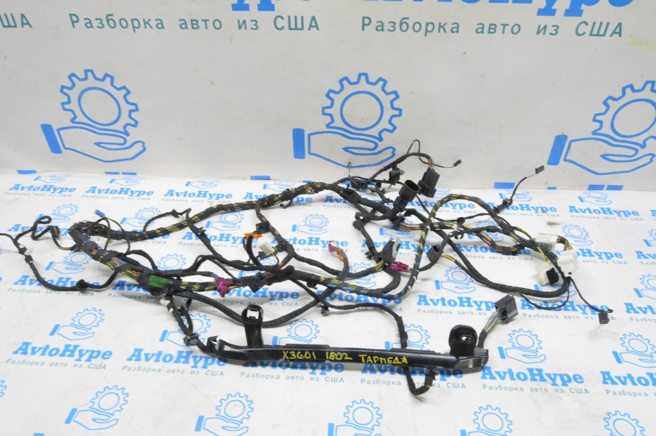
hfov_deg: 67.4
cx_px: 328
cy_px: 218
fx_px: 492
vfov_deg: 47.9
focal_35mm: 27
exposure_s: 1/15
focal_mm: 18
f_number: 20
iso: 6400
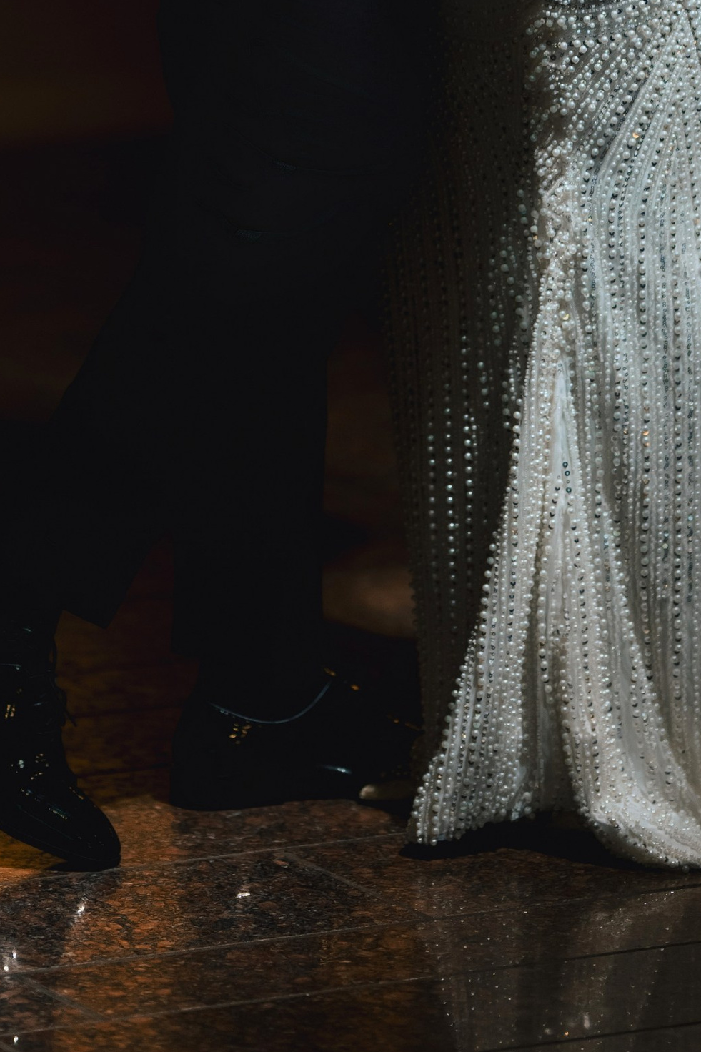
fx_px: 8004
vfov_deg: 7.4
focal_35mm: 274
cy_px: -259
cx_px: 445
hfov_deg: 5.0
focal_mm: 105
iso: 250
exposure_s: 1/100
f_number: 1.4
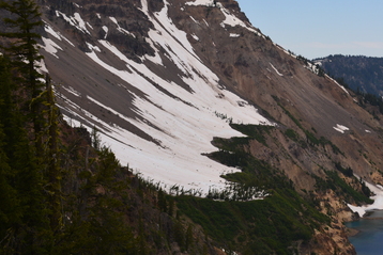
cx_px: 295
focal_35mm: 75
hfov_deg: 26.6
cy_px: 117
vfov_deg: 18.2
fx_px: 798
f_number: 8
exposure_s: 1/250
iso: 100
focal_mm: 32
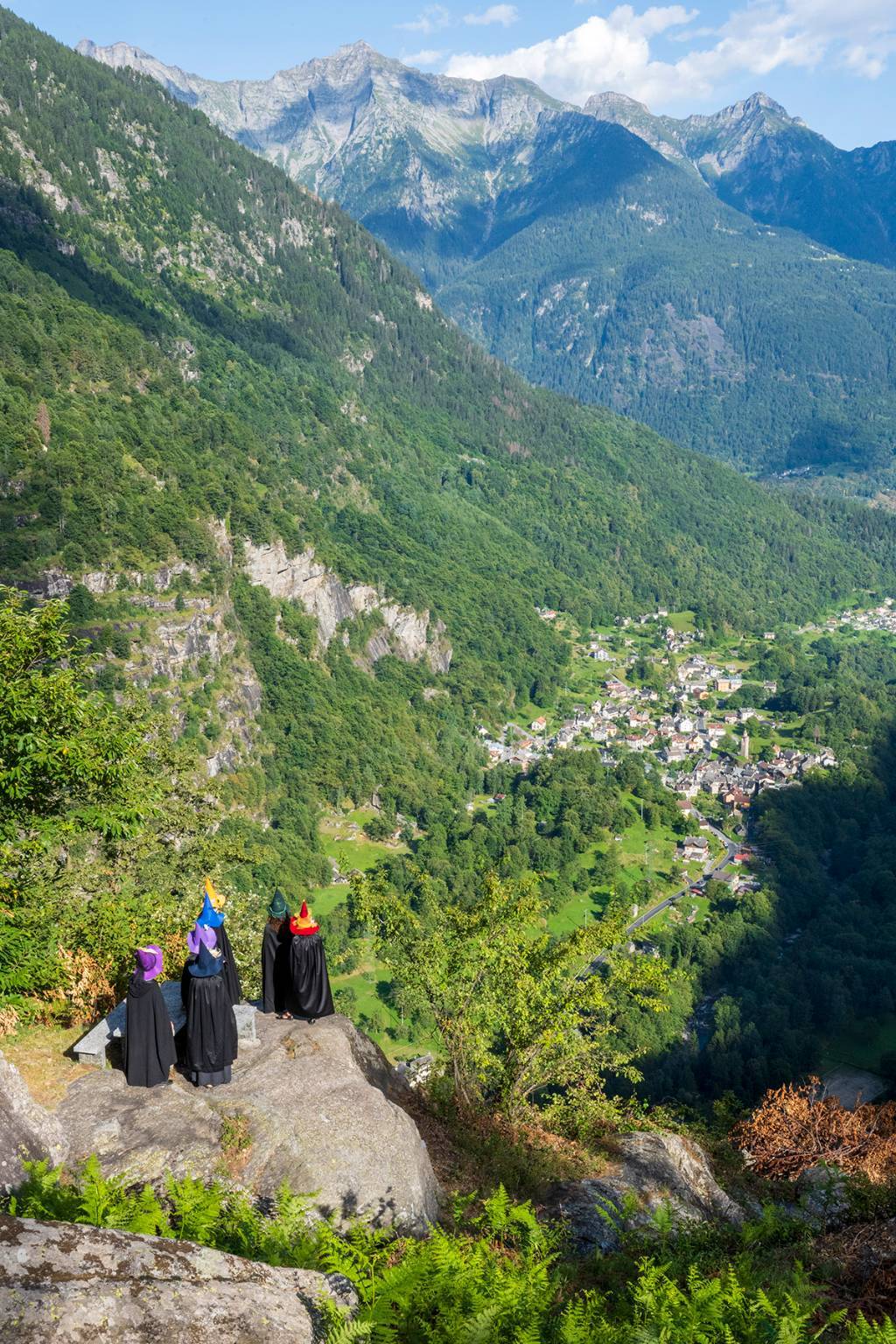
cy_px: 672
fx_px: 1419
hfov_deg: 35.1
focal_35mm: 38
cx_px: 448
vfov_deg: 50.7
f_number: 20
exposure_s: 1/100
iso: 800
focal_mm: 38
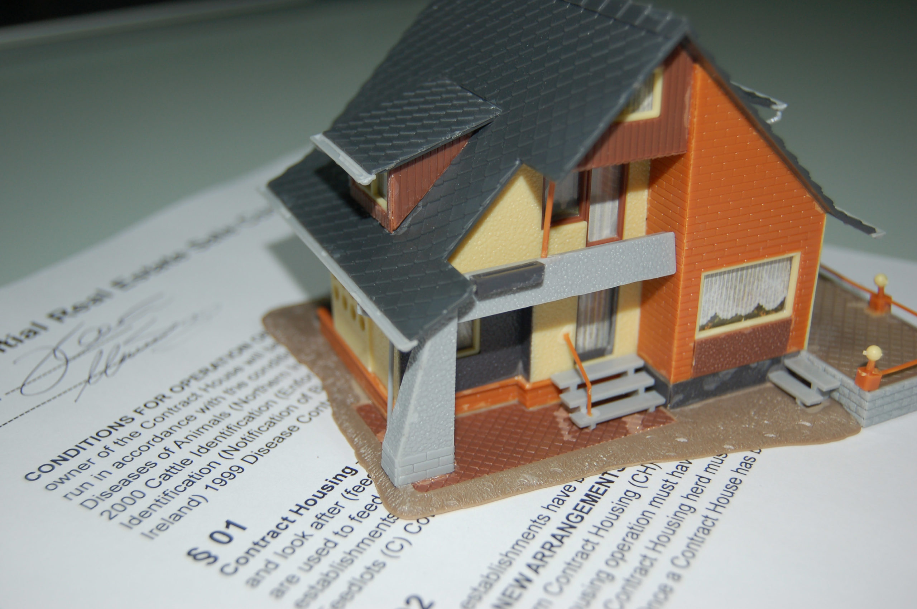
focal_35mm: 45
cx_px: 458
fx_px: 1145
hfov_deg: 43.6
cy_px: 304
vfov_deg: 29.8
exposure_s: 1/60
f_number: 4.2
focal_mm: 30
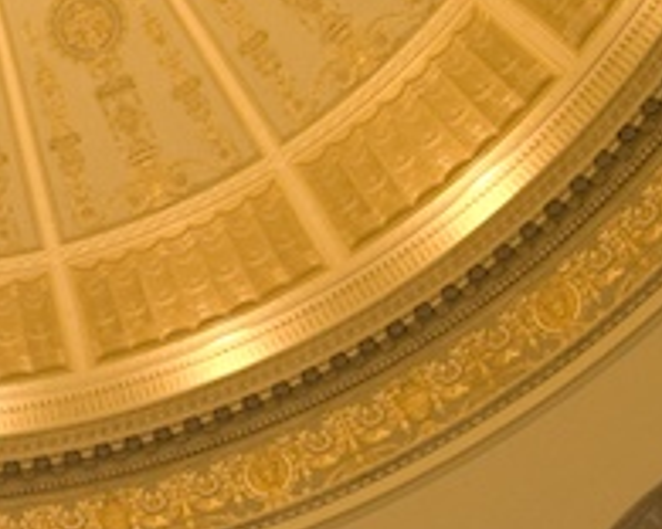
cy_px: 275
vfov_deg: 15.9
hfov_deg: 18.8
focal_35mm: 97
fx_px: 1900
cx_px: -112
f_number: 5.6
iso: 400
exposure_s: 1/40
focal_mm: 14
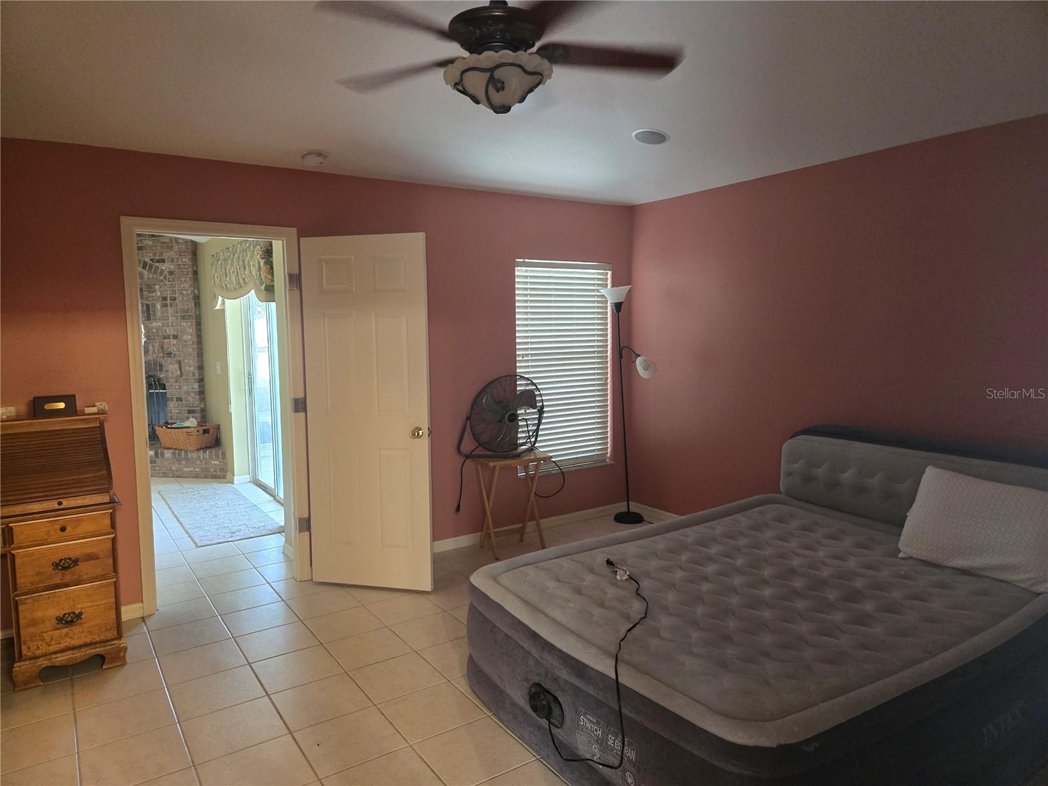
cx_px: 524
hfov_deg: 73.9
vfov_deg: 58.9
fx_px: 696
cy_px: 393
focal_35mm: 23
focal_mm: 5.4
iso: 500
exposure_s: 1/60
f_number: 1.8
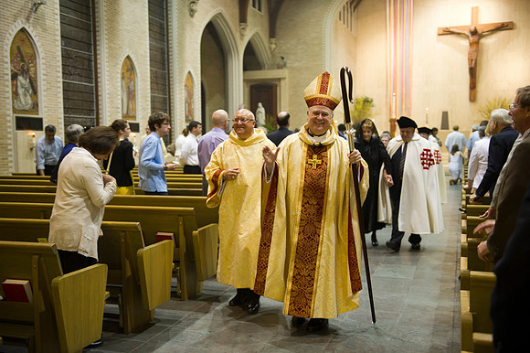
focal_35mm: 38
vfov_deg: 35.0
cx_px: 265
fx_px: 559
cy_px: 176
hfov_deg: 50.7
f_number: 2.8
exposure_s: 1/50
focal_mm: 38
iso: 1000
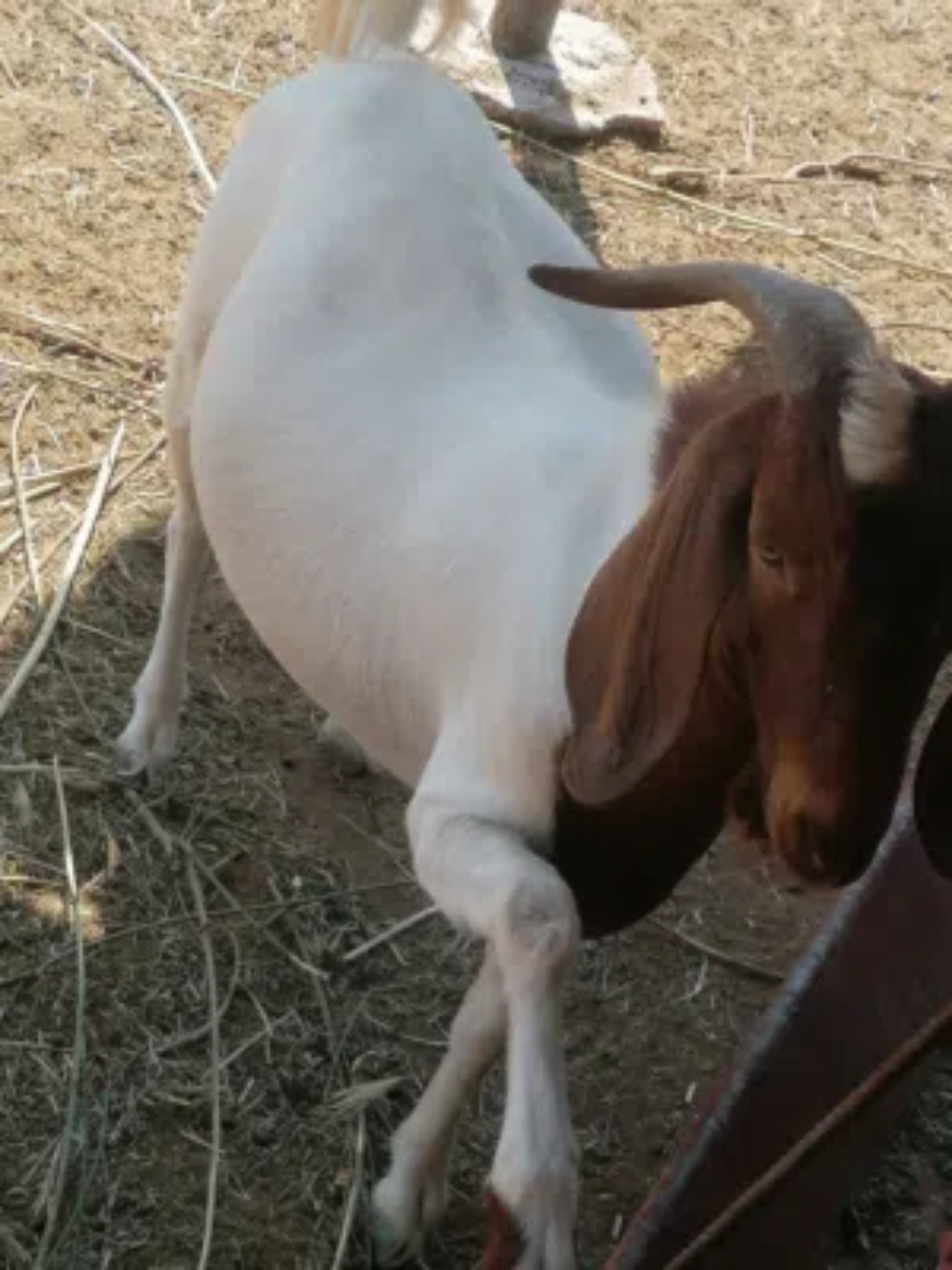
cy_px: 635
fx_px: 2420
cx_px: 476
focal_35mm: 66
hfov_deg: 22.3
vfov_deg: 29.4
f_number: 1.8
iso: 50
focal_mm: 4.75
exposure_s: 1/837
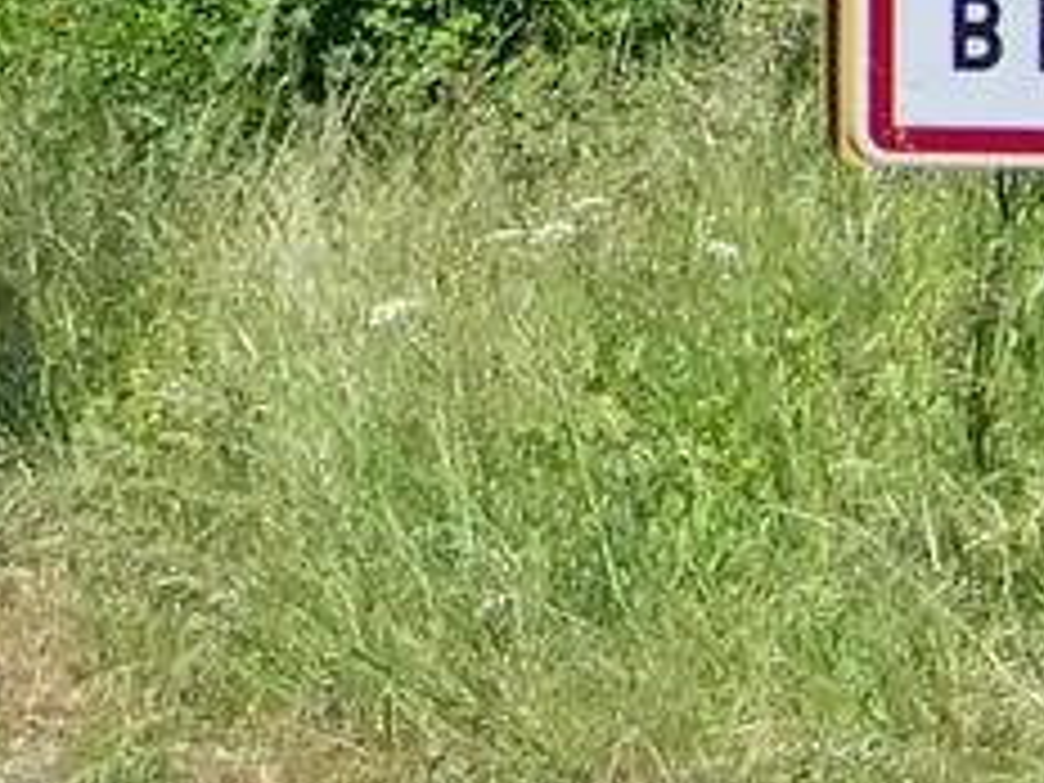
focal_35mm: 210
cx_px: -382
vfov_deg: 6.8
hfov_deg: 9.2
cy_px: -837
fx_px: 6333
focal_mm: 6.3
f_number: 4
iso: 80
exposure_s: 1/640
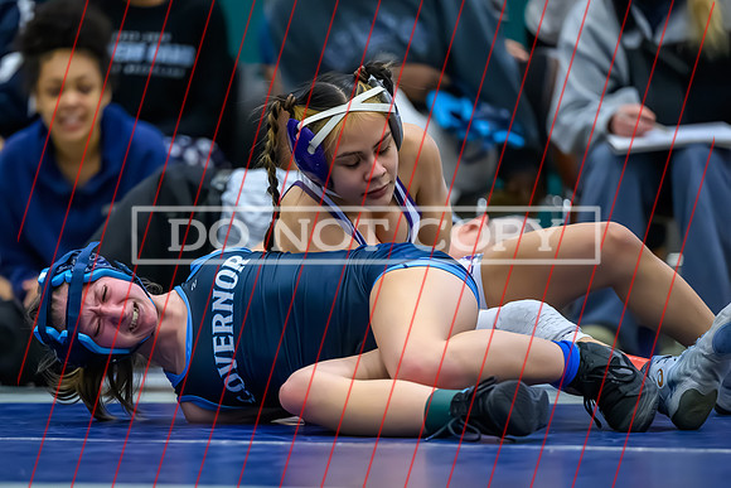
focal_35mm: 250
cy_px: 293
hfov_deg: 8.3
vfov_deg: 5.5
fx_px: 5068
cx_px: 332
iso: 10000
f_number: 2.8
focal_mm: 190
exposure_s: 1/640
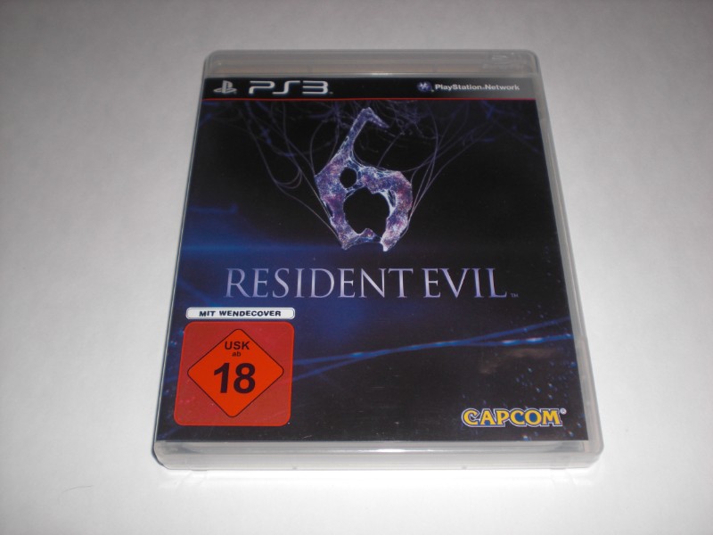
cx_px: 356
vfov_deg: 37.7
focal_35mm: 38
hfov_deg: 49.0
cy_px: 268
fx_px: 783
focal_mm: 6.3
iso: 64
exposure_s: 1/60
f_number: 3.1
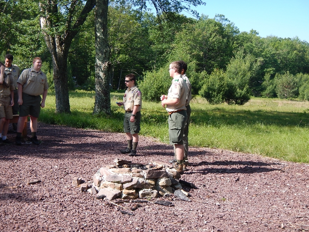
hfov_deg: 40.4
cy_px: 116
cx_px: 154
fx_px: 420
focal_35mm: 47
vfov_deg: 30.9
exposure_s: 1/400
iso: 125
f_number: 4.1
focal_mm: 8.4
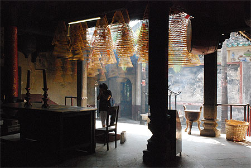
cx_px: 126
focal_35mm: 38
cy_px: 84
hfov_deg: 51.2
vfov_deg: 35.6
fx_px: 262
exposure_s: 1/250
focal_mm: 25
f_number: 10
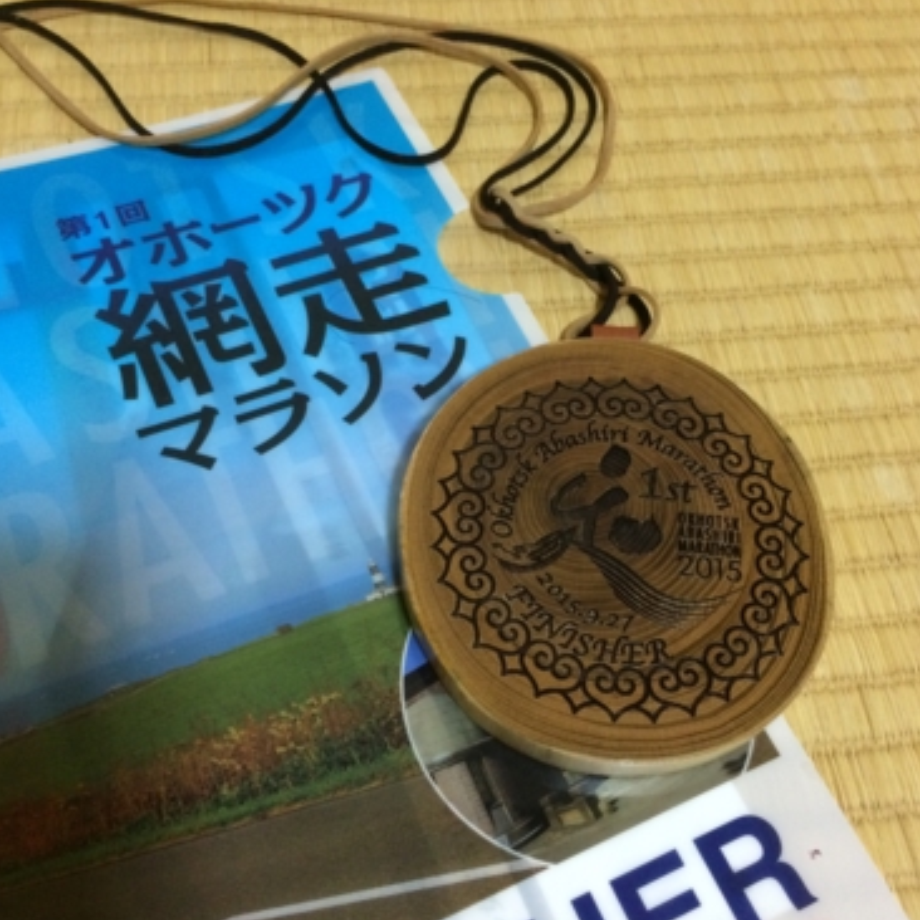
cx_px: 466
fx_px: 1052
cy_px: 475
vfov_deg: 47.2
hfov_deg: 47.2
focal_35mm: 35
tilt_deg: -59.7
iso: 320
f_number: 2.2
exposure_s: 1/33
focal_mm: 4.15
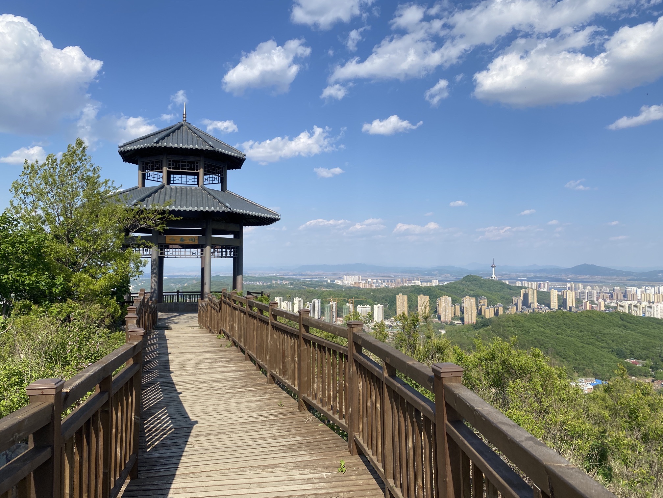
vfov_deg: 53.1
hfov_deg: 67.3
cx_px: 332
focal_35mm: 26
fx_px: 498
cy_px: 249
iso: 32
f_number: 1.8
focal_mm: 4.25
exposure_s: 1/3205
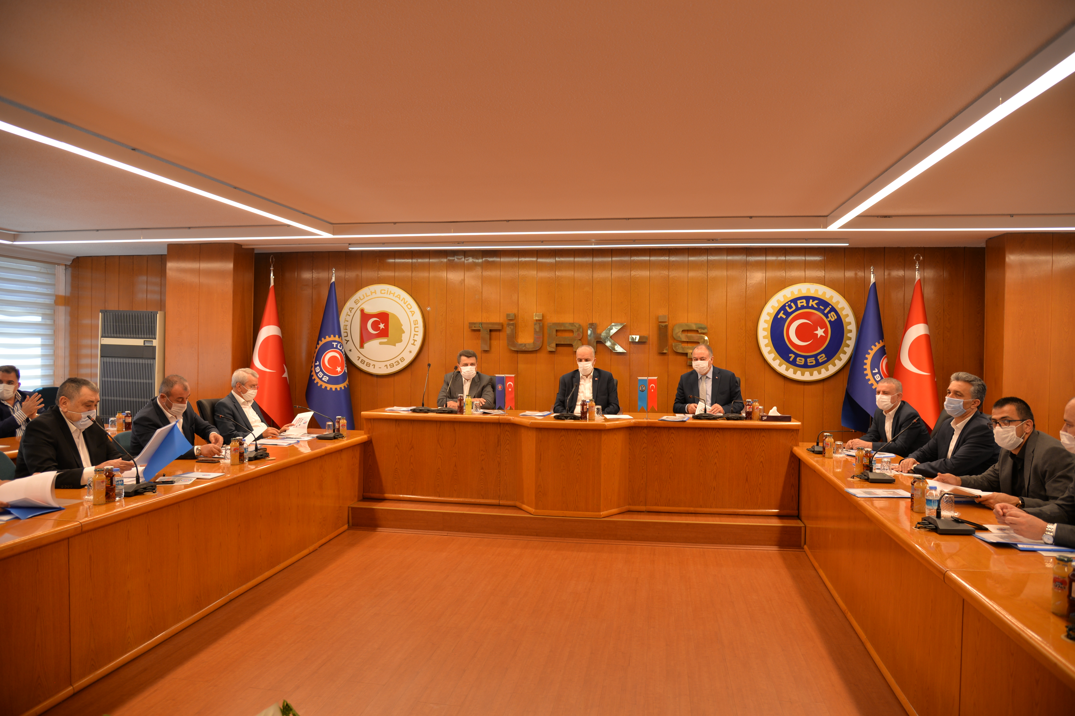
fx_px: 717
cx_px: 538
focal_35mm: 24
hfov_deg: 73.7
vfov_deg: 53.1
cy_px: 358
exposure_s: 1/60
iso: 200
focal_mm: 24
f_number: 4
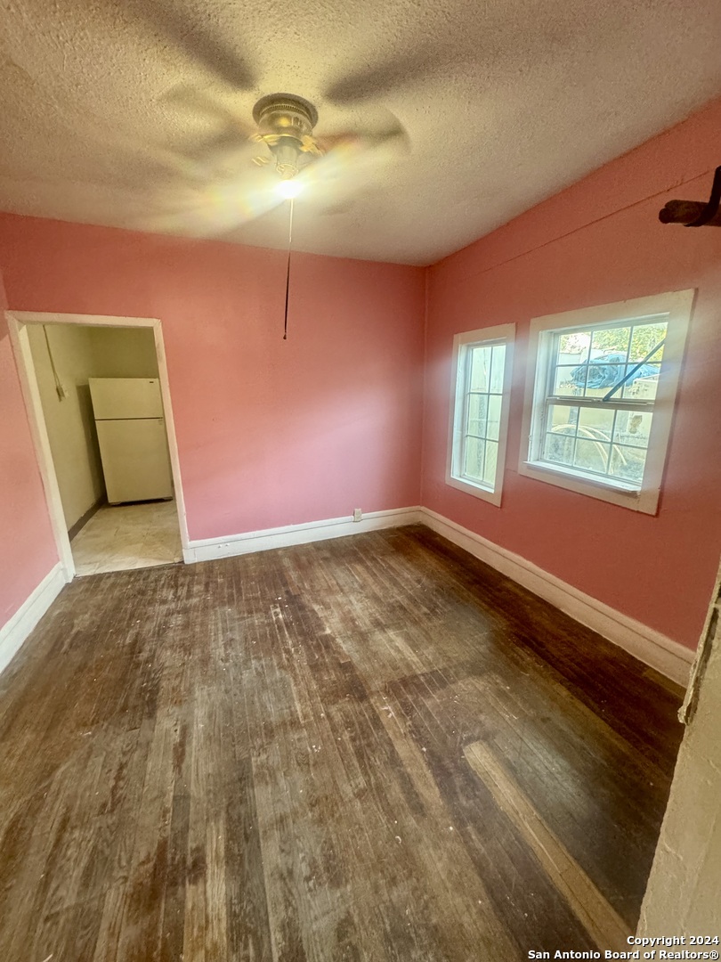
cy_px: 481
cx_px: 360
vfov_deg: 102.1
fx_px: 389
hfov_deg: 85.7
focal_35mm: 14
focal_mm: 2.22
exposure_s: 1/60
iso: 500
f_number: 2.2
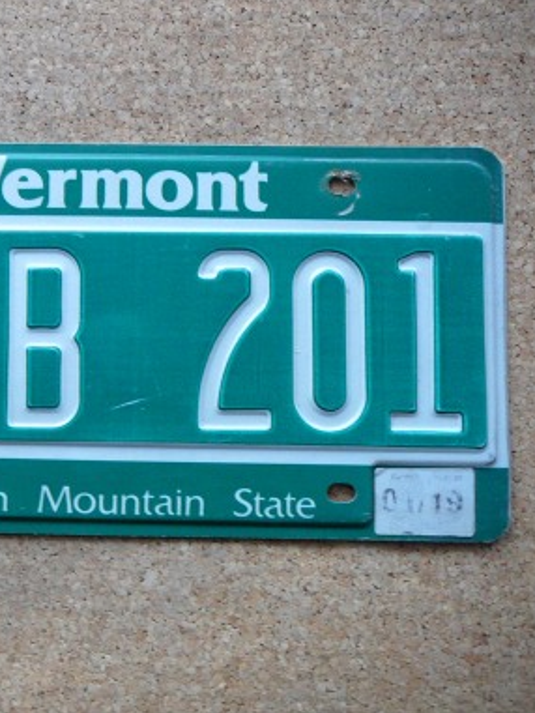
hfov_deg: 29.9
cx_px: 77
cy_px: 356
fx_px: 968
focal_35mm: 47
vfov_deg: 40.4
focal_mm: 5.2
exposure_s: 1/13
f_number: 2.8
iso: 200
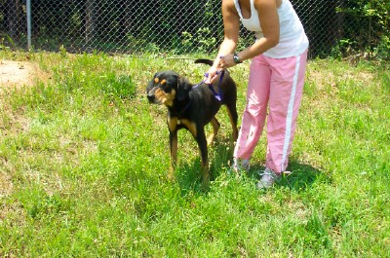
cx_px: 195
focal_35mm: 35
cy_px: 129
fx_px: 378
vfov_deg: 37.7
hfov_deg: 54.5
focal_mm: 7.5
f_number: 9.5
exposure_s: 1/90
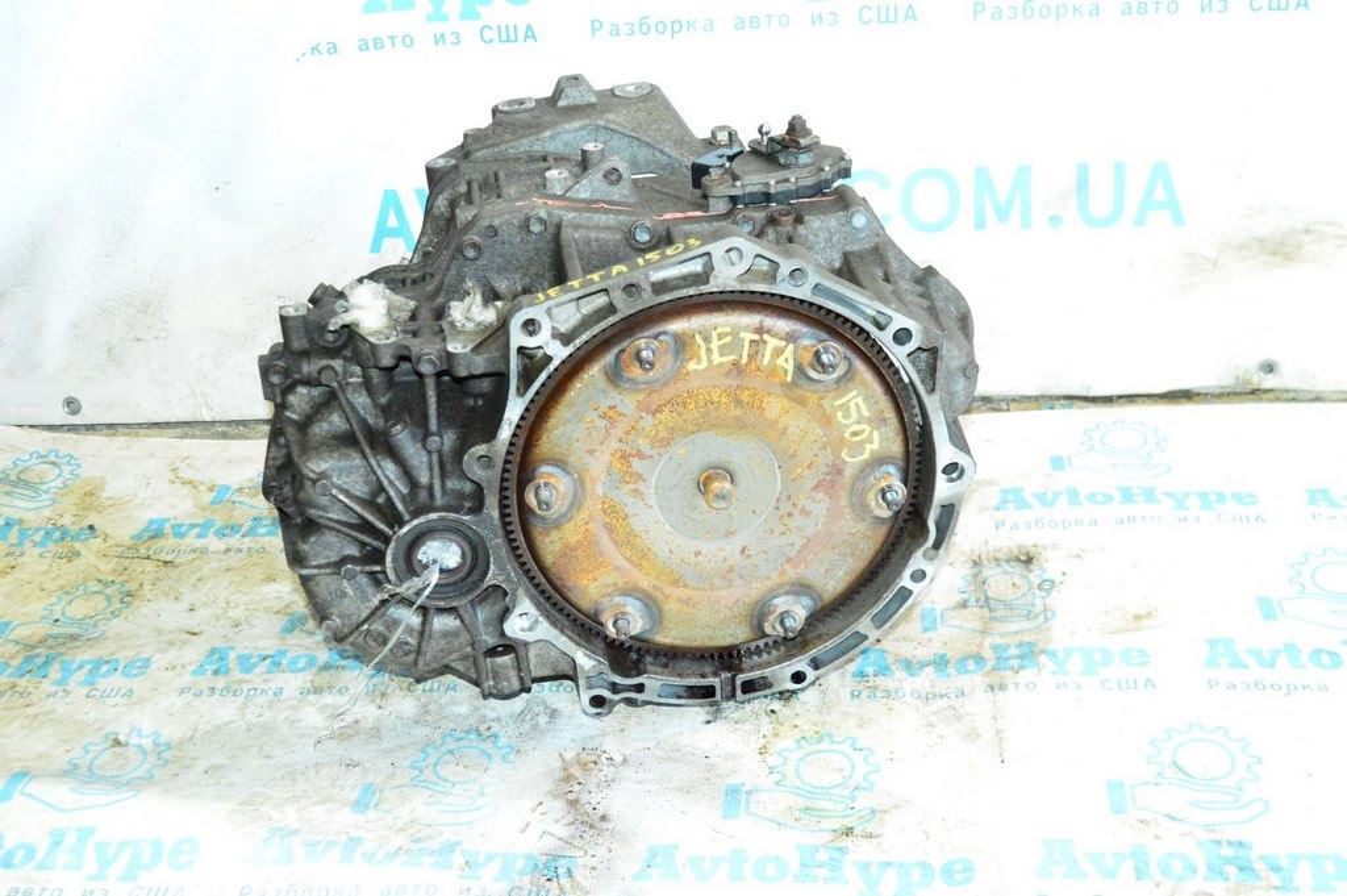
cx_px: 674
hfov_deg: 43.6
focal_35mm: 45
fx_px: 1682
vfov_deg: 29.8
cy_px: 448
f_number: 6.3
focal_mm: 30
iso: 6400
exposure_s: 1/200
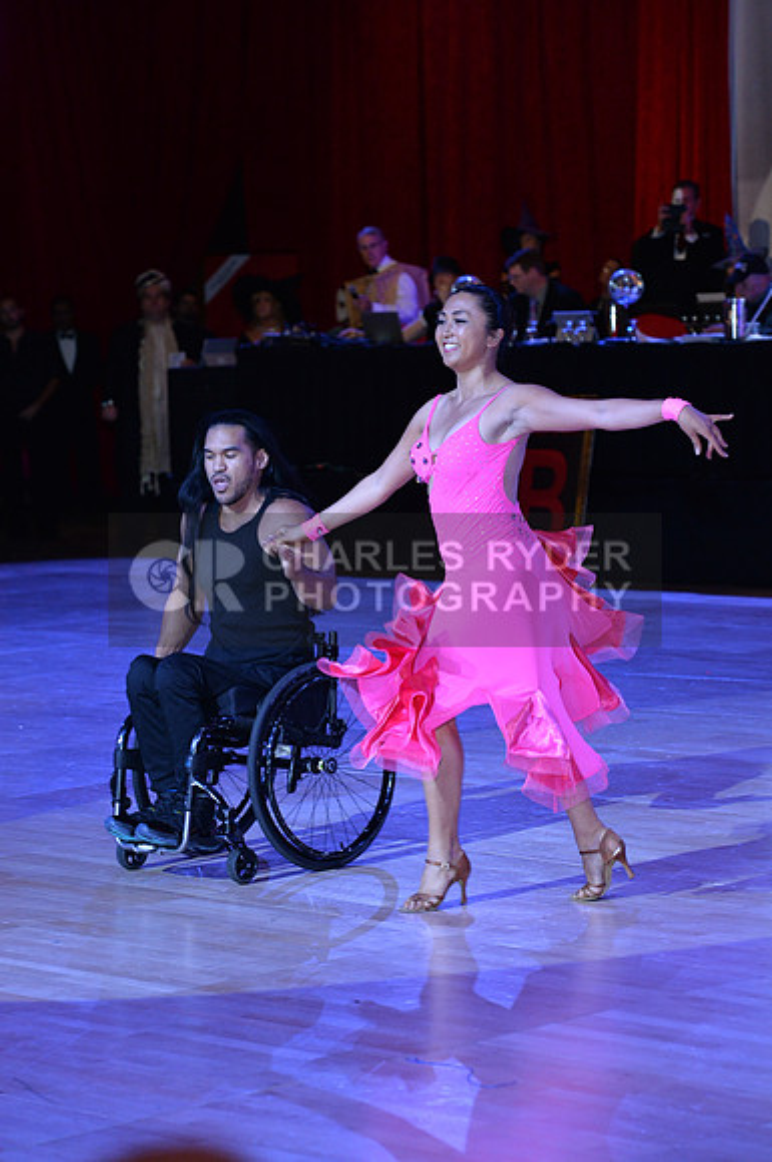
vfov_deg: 17.7
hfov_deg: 11.8
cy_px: 581
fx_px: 3742
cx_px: 386
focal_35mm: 116
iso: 2000
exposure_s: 1/250
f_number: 5
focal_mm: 116
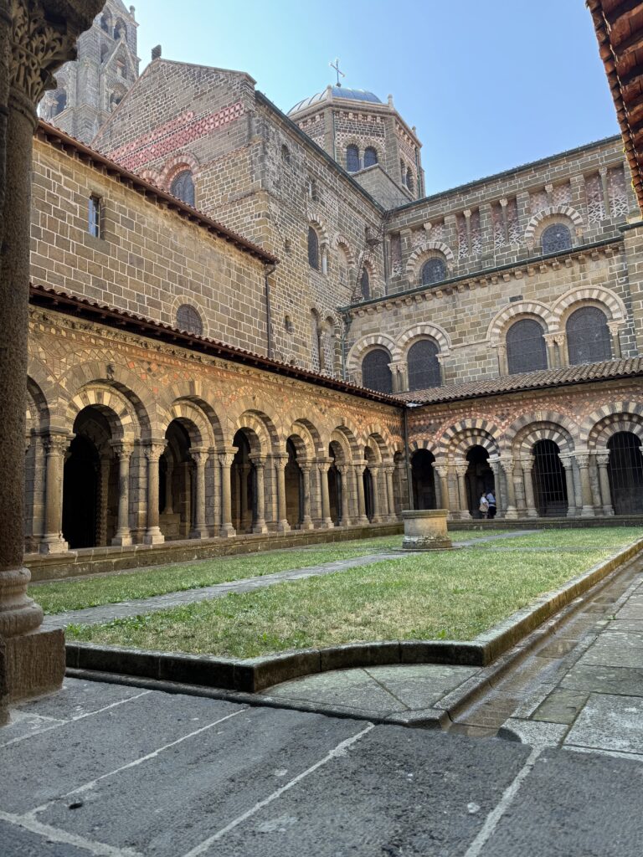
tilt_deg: +9.9
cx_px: 322
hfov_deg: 56.8
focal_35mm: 24
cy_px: 428
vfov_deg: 71.6
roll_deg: +2.8
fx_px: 594
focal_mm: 6.76
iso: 80
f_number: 1.78
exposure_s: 1/280
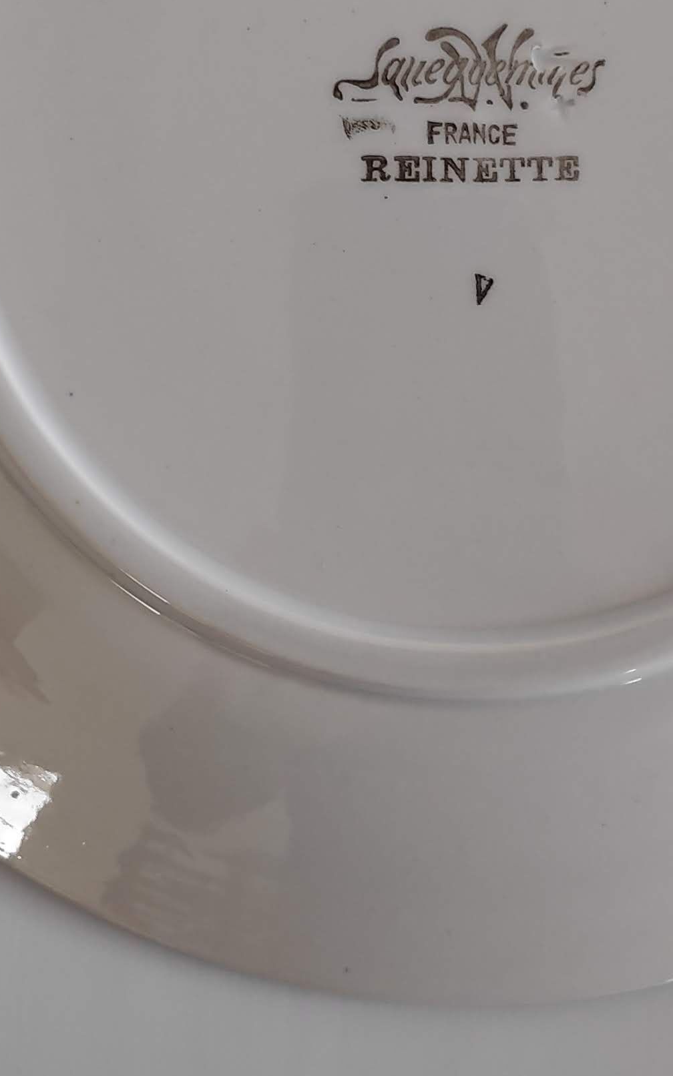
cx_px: 465
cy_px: 189
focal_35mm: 53
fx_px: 1555
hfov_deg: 24.3
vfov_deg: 36.6
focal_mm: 3.94
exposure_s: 1/100
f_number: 1.9
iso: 238
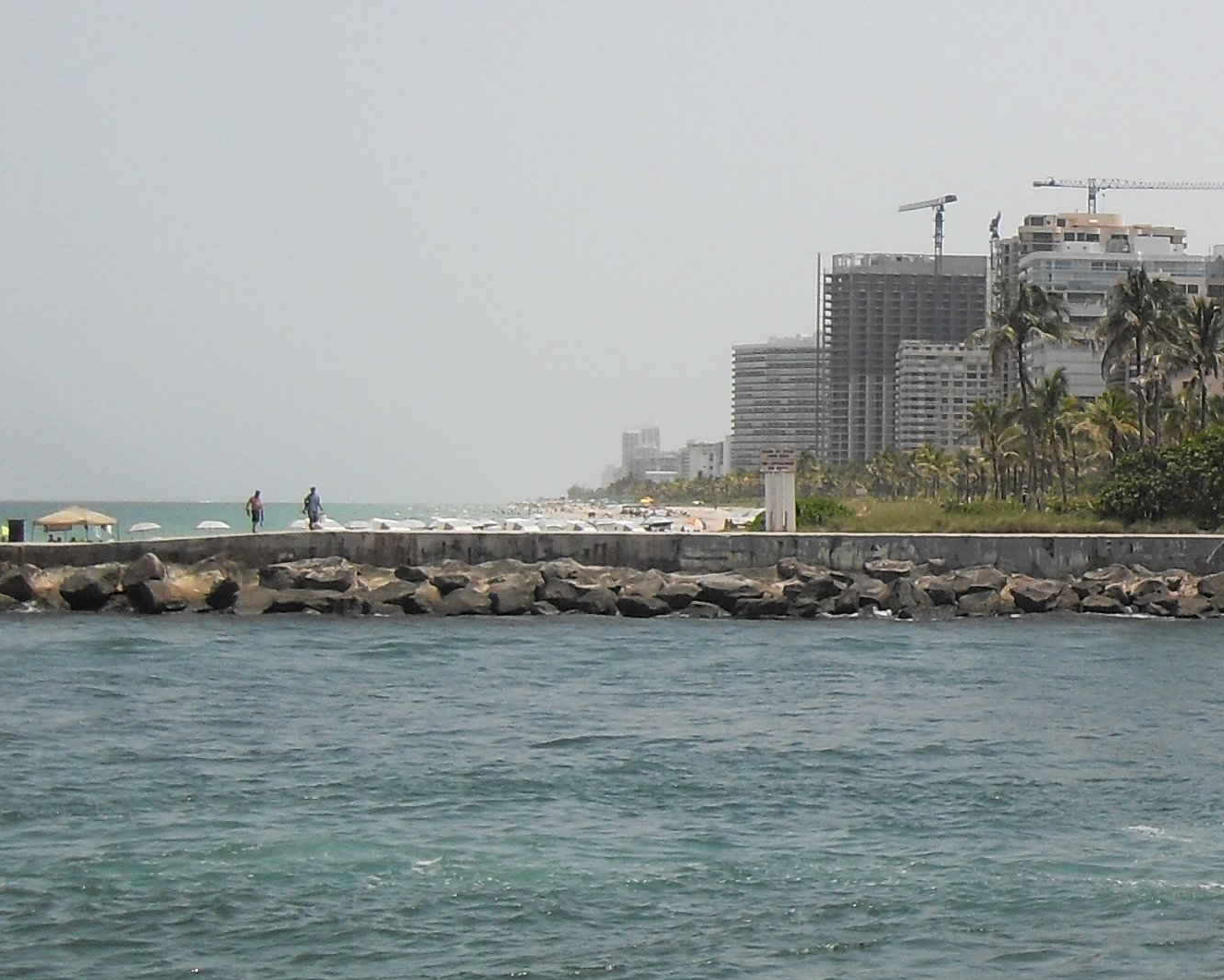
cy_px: 407
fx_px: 3225
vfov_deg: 17.3
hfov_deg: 20.0
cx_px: 1507
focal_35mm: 89
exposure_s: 1/180
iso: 80
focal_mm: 6.3
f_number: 8.9
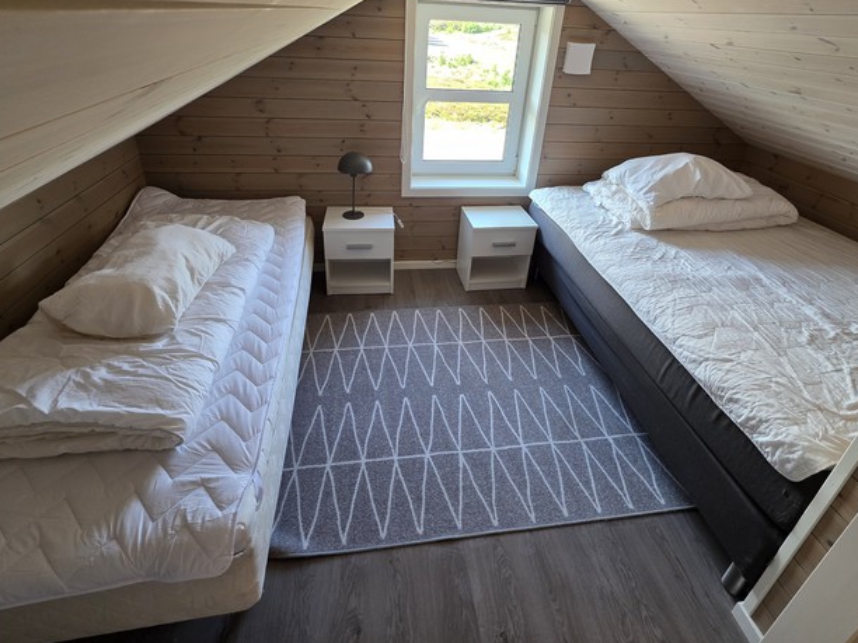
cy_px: 226
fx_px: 421
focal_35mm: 17
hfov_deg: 91.0
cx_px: 439
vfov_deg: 72.9
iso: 160
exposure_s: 1/100
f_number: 1.9
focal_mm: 2.2
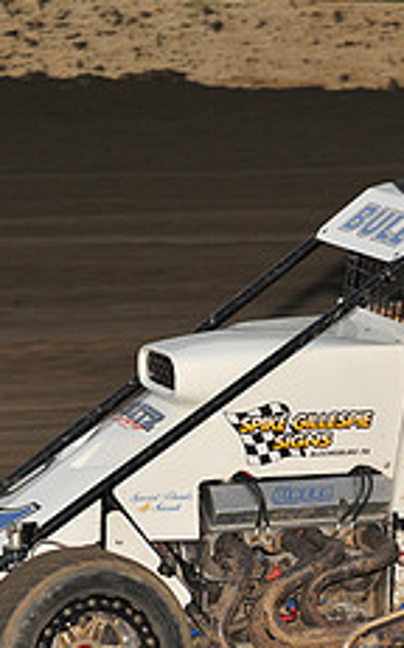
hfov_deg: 4.3
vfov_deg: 6.8
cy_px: 317
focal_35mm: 307
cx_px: 511
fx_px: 5418
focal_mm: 120
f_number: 7.1
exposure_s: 1/320
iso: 800
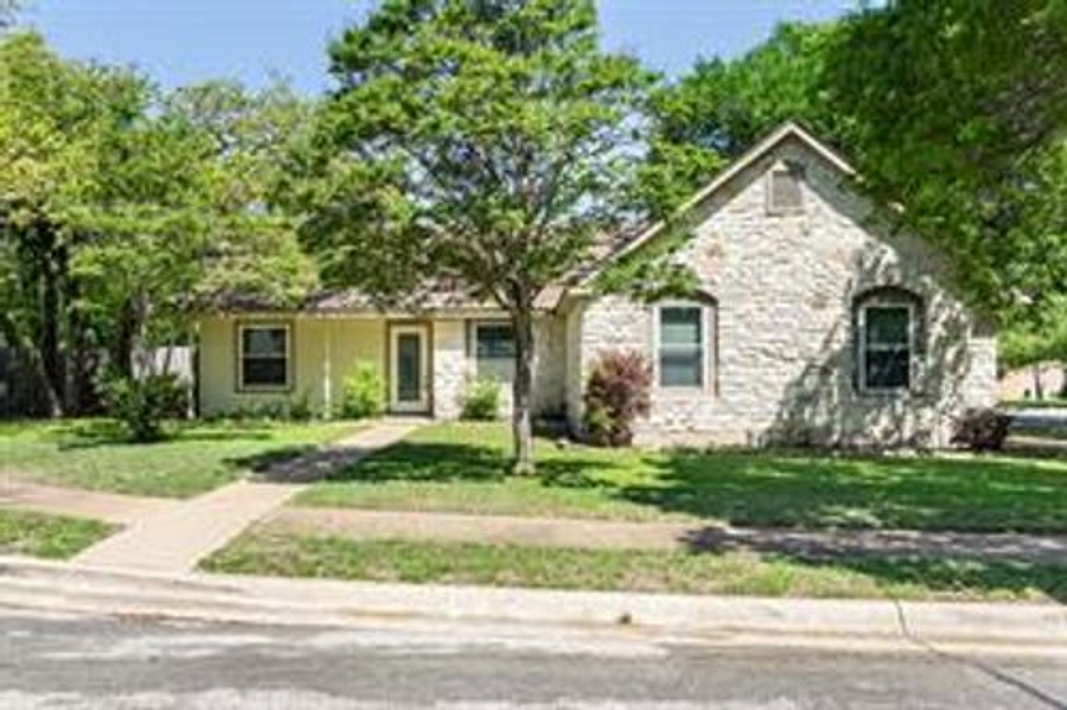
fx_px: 1067
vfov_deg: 36.8
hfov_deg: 53.1
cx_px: 534
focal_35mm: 36
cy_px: 355
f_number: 8
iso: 200
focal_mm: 24
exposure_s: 1/500
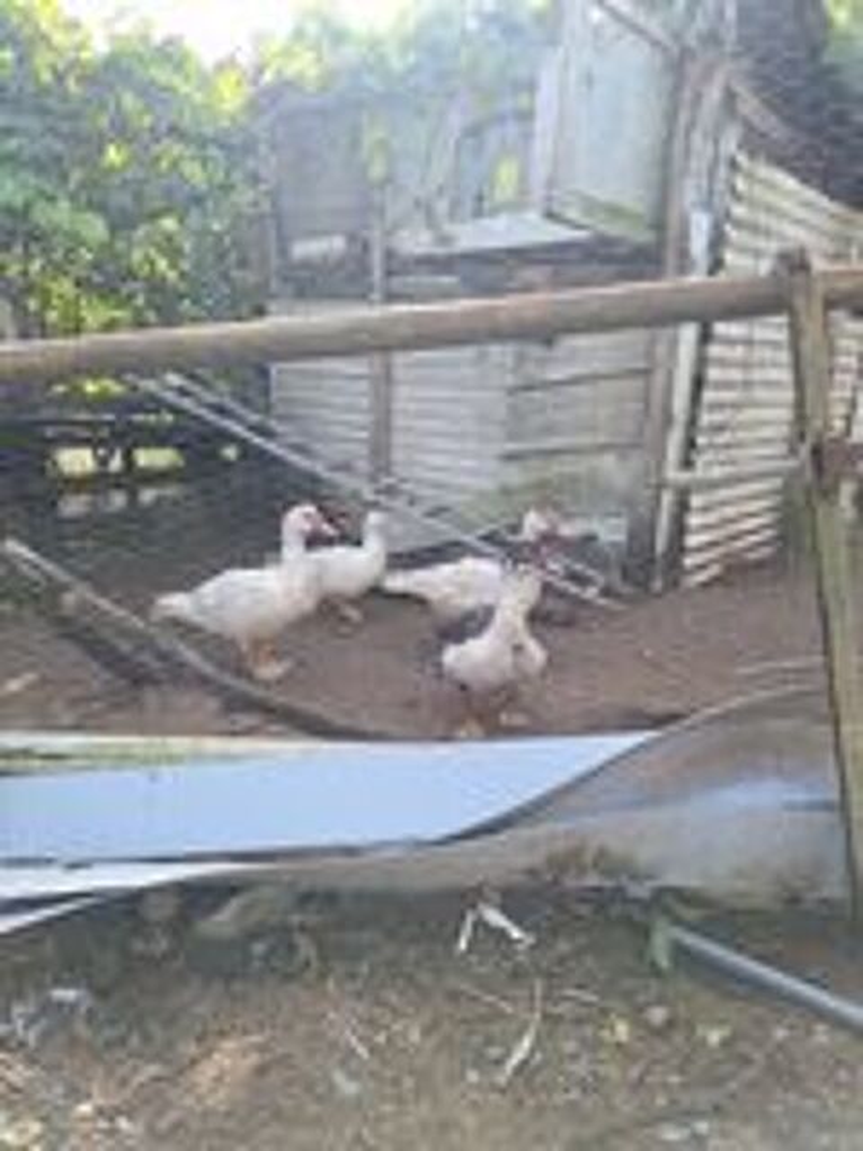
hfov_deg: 58.9
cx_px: 432
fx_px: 765
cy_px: 576
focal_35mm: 23
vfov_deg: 73.9
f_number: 1.8
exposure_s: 1/923
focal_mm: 5.54
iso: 40
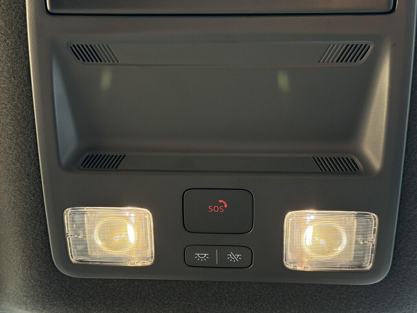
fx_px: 578
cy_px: 156
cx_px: 208
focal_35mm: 48
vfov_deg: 30.3
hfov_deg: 39.7
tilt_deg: +59.6
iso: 200
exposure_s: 1/132
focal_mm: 6.76
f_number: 1.78
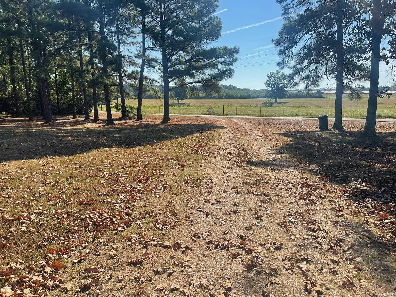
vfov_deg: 54.9
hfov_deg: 69.4
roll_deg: +1.4
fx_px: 286
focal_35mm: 25
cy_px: 148
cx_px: 198
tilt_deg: -12.2
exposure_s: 1/2857
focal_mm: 5.1
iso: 32
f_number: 1.6
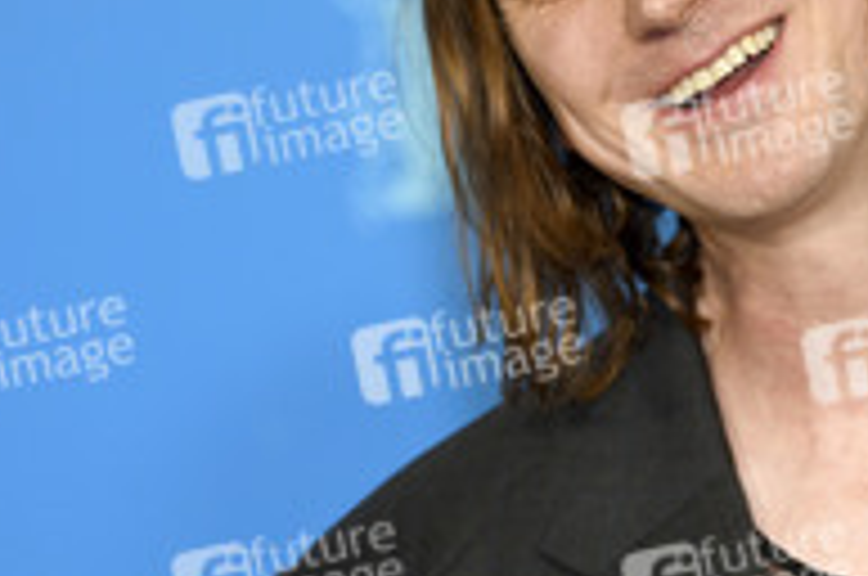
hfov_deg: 5.9
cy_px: 238
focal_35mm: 351
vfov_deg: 3.9
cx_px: 798
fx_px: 8449
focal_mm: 150
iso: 800
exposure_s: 1/400
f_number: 3.5
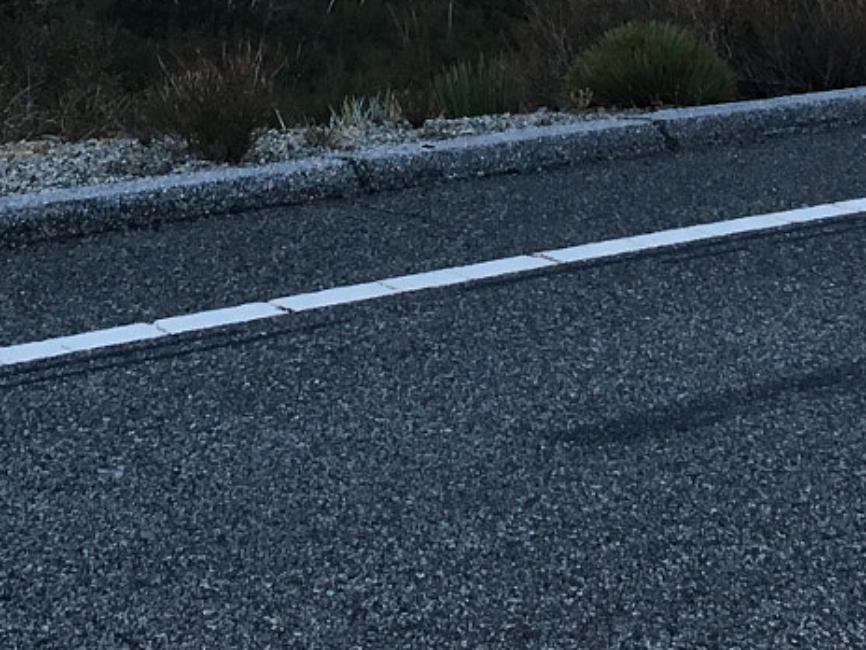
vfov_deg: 13.6
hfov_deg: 19.6
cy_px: -415
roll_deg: +2.1
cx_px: 340
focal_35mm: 100
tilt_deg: +0.4
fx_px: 2502
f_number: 2.2
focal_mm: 4.15
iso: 40
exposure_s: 1/30
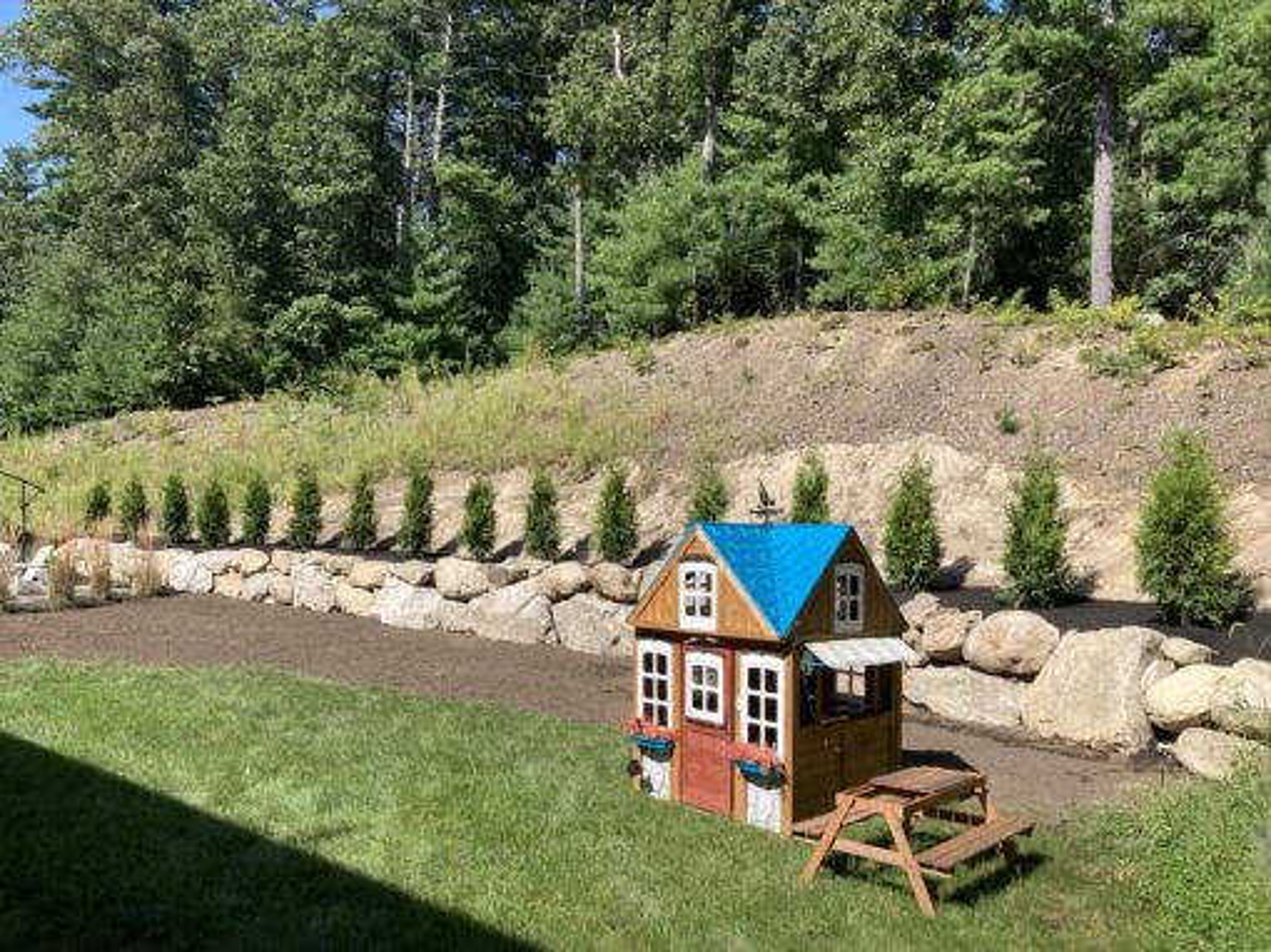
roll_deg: -2.0
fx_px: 1028
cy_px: 476
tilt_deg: +2.9
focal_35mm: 28
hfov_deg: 63.5
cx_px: 636
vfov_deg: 49.7
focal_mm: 3.99
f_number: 1.8
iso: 20
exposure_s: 1/1333
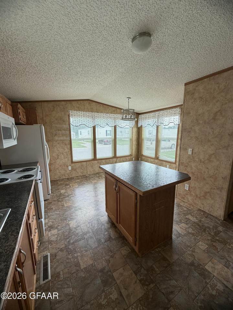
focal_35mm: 14
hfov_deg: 85.7
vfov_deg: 102.1
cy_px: 155
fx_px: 126
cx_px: 116
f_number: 2.2
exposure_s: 1/121
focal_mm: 2.22
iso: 160
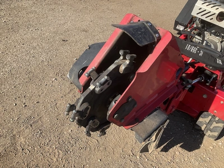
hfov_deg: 61.7
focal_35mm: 29
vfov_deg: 48.2
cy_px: 84
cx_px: 112
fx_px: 188
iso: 25
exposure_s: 1/997
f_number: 1.8
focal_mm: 3
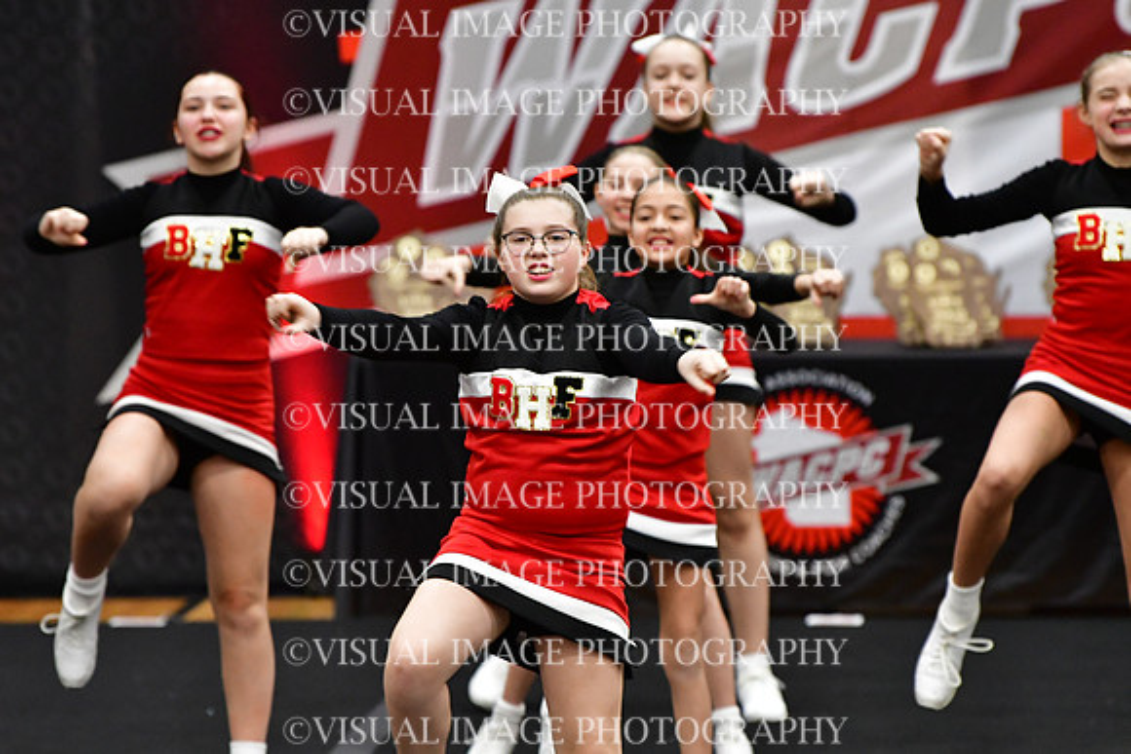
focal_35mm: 300
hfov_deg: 6.9
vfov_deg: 4.6
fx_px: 9427
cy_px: 377
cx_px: 566
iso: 5000
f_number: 3.5
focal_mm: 200
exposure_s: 1/500
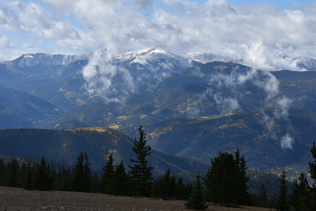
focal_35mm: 126
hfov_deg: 16.3
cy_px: 90
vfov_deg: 10.9
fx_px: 1106
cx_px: 177
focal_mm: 70
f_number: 8
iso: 160
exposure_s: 1/500
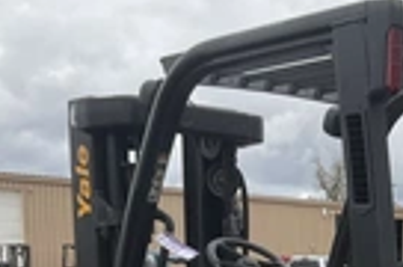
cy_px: 439
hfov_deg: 22.4
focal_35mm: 89
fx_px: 994
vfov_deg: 14.0
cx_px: 364
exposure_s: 1/556
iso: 25
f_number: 1.8
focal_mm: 3
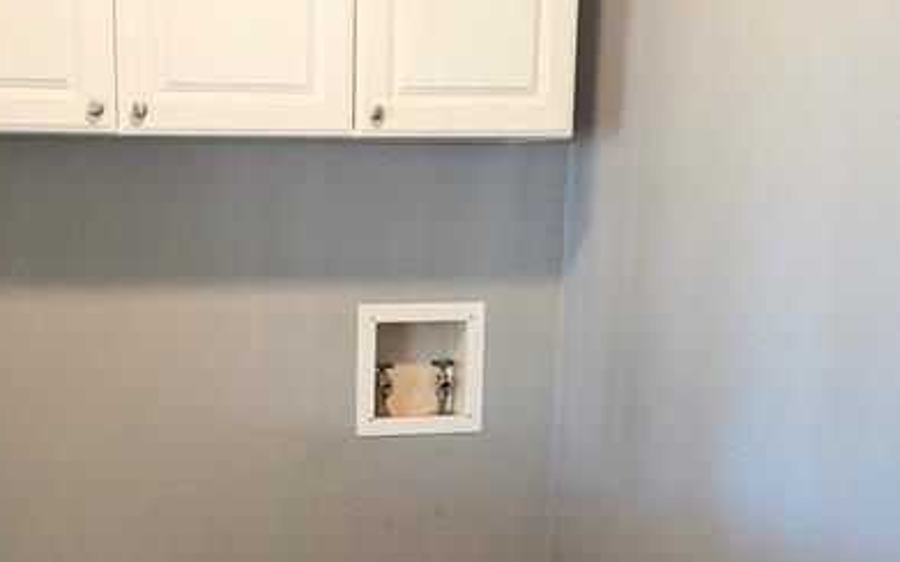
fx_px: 1226
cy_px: 387
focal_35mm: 50
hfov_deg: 39.6
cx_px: 269
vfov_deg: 25.6
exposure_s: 1/24
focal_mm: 4.53
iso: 193
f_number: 1.7
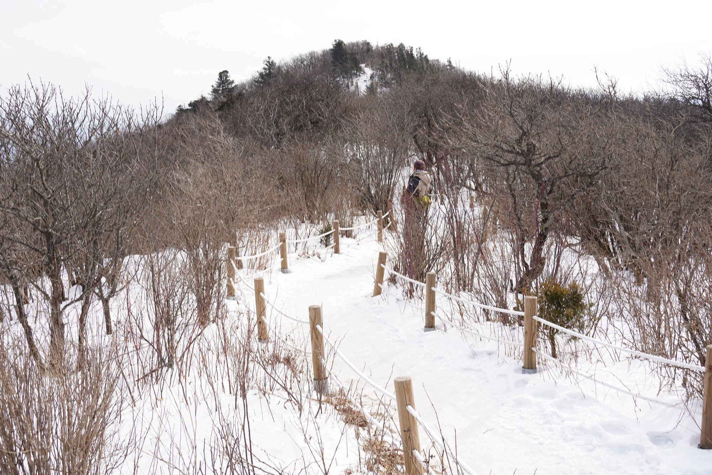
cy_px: 238
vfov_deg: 31.9
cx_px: 356
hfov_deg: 46.4
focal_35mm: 42
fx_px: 831
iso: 100
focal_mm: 42
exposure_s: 1/100
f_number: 9
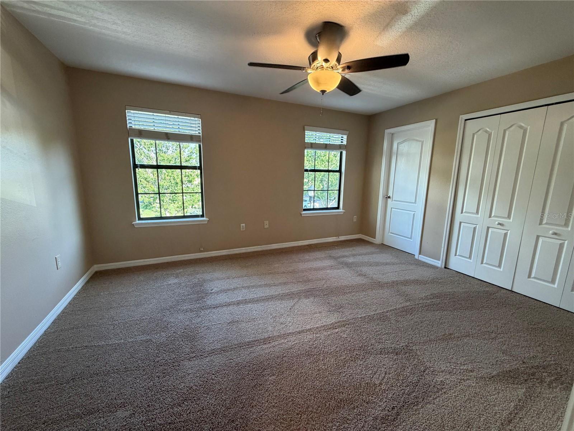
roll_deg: -0.6
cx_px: 287
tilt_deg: -10.4
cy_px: 216
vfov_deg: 85.7
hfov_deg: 102.1
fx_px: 232
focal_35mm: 14
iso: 200
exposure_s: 1/120
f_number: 2.2
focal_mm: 2.22
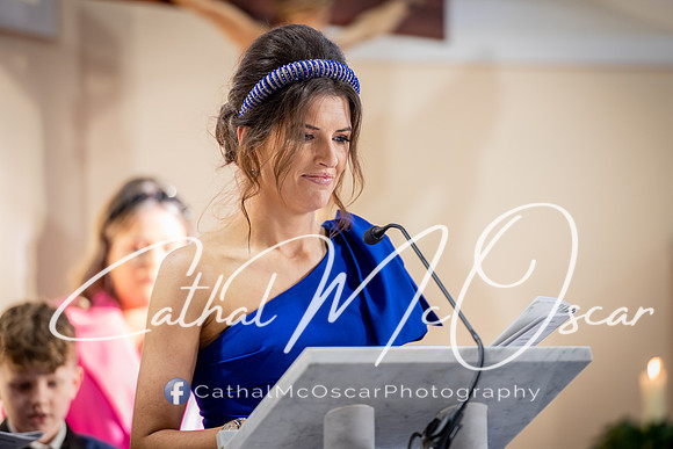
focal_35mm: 195
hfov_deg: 10.5
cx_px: 336
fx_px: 3646
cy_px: 224
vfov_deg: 7.0
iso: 1000
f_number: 2.8
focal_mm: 195
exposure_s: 1/100
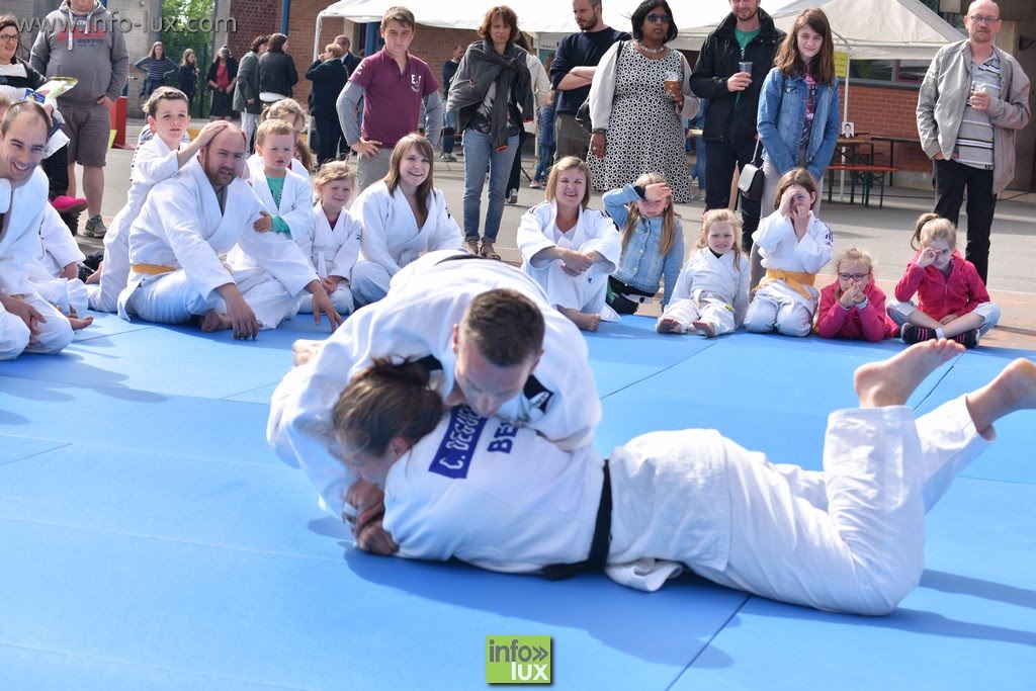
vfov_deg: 18.2
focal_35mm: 75
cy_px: 346
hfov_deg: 27.0
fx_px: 2158
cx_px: 518
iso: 100
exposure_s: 1/500
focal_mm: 50
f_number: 5
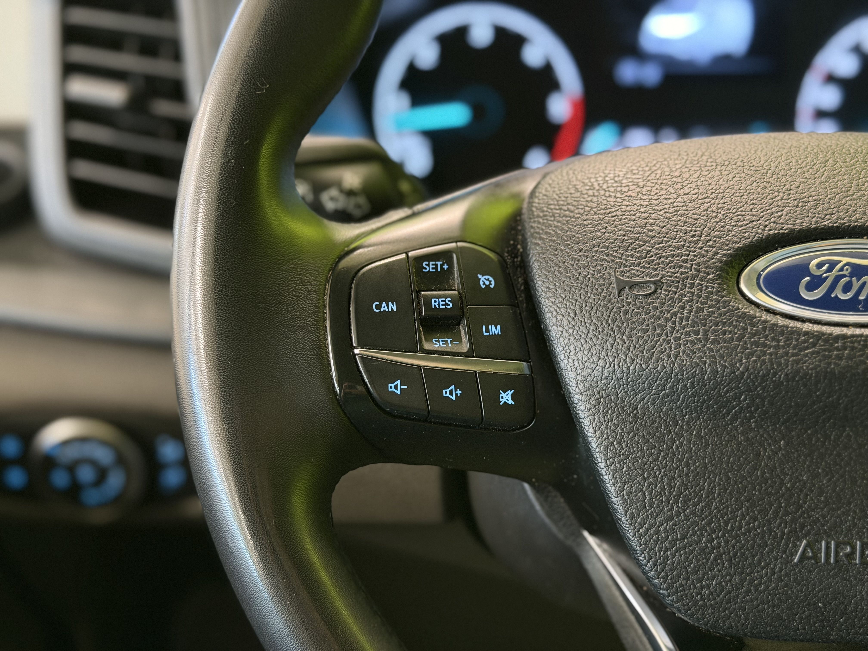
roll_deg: -0.7
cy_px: 326
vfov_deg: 30.3
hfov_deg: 39.7
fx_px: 1204
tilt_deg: -33.2
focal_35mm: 48
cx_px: 434
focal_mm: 6.76
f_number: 1.78
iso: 640
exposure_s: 1/30
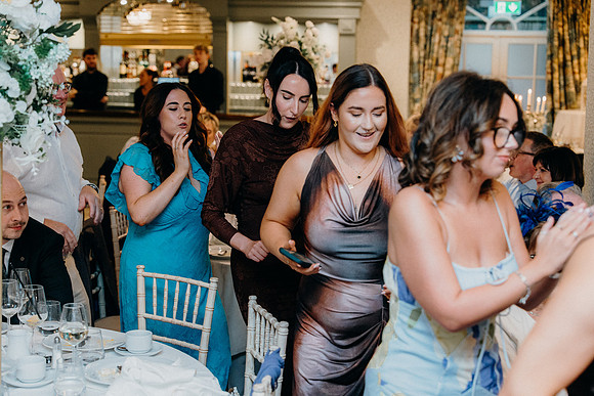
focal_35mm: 63
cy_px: 198
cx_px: 297
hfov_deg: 31.9
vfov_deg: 21.6
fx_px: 1040
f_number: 3.5
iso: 2500
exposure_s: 1/160
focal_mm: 63
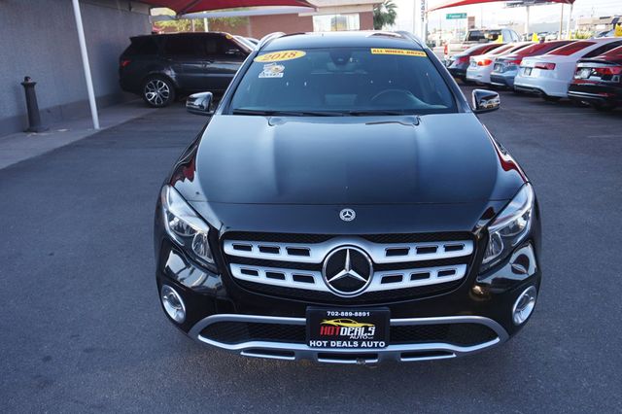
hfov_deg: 62.0
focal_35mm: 30
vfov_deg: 43.6
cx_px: 311
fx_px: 518
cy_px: 207
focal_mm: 20
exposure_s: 1/80
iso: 100
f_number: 5
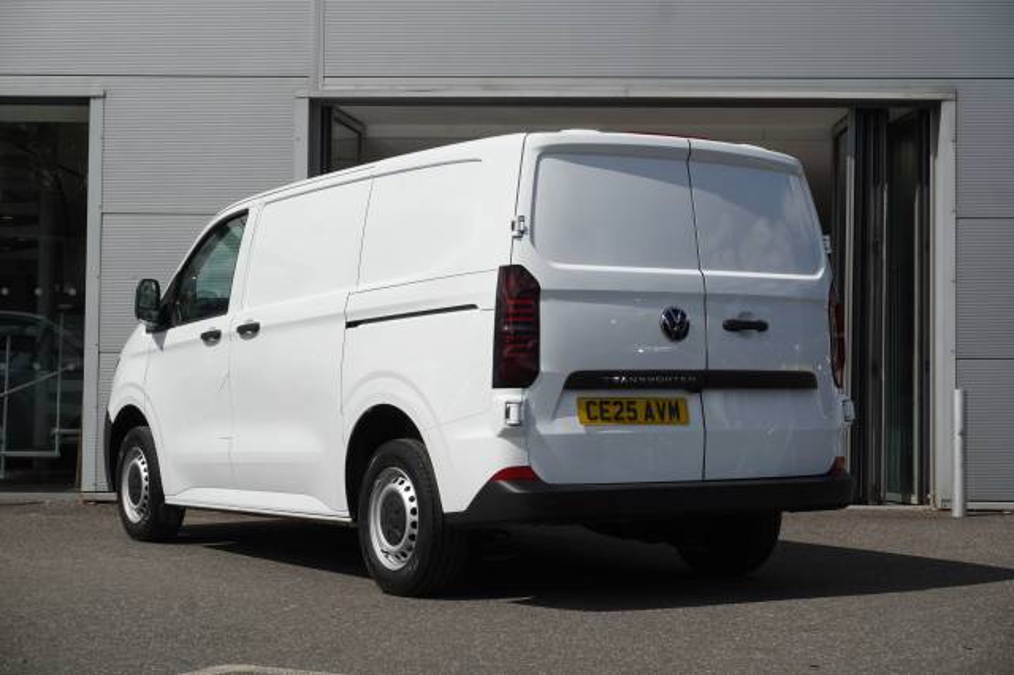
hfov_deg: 34.2
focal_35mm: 58
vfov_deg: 23.2
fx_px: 1647
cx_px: 507
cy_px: 338
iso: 100
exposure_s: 1/200
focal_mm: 39
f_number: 9
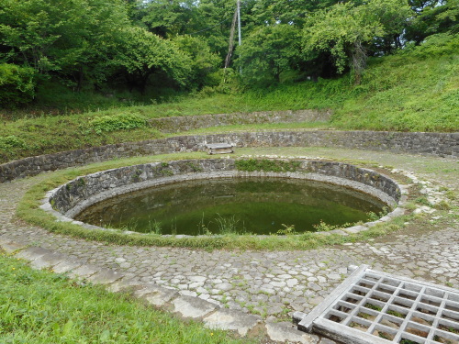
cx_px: 230
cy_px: 172
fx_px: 331
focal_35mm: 25
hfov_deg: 69.4
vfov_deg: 54.9
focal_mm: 4.5
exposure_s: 1/160
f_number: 3.7
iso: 80
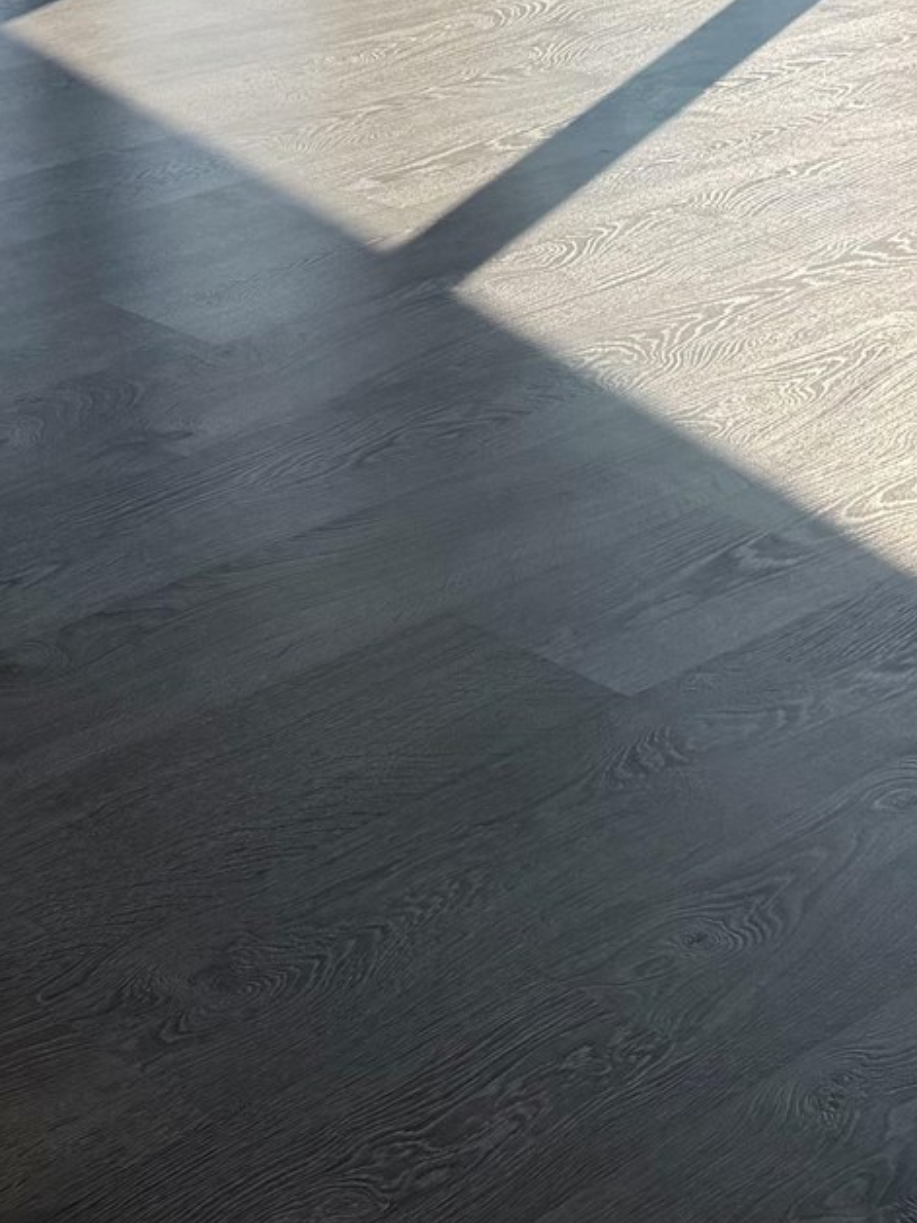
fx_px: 3108
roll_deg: -0.5
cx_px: 399
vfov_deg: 20.2
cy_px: -411
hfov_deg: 16.8
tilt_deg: -6.0
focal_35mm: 88
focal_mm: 6.76
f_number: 1.78
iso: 80
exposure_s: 1/5714
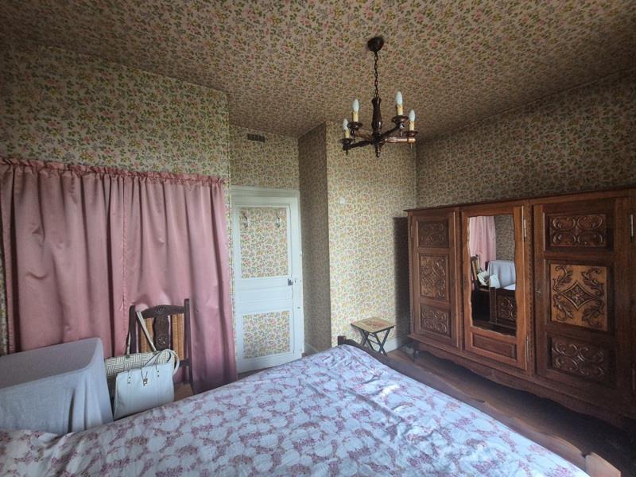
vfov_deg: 89.9
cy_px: 238
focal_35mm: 13
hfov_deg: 106.2
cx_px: 318
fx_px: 239
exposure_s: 1/100
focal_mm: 2.2
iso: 400
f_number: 2.2
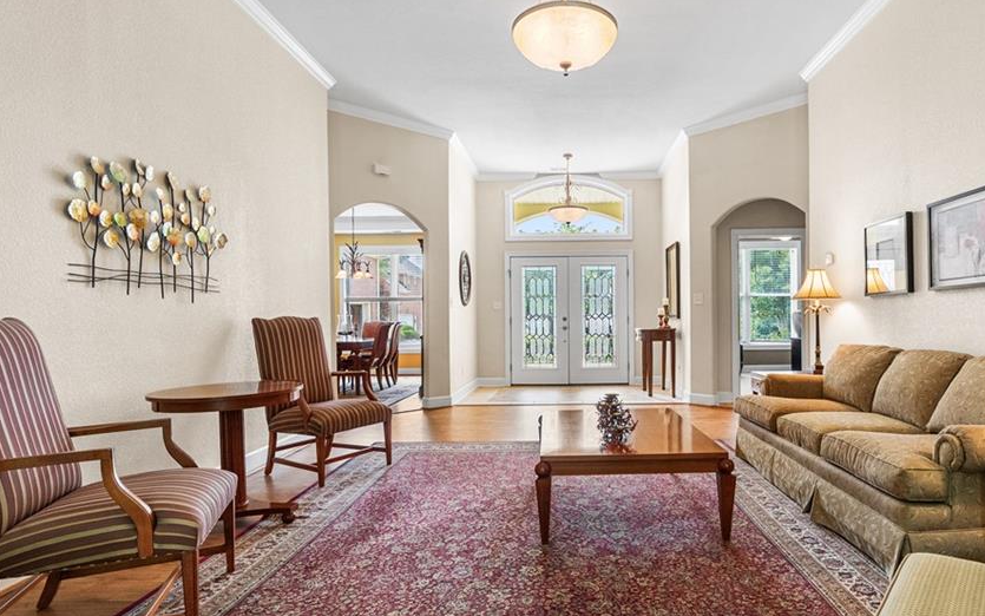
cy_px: 323
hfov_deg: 84.5
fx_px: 537
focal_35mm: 20
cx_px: 562
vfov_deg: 59.6
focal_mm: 16
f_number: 9
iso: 1600
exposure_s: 1/15
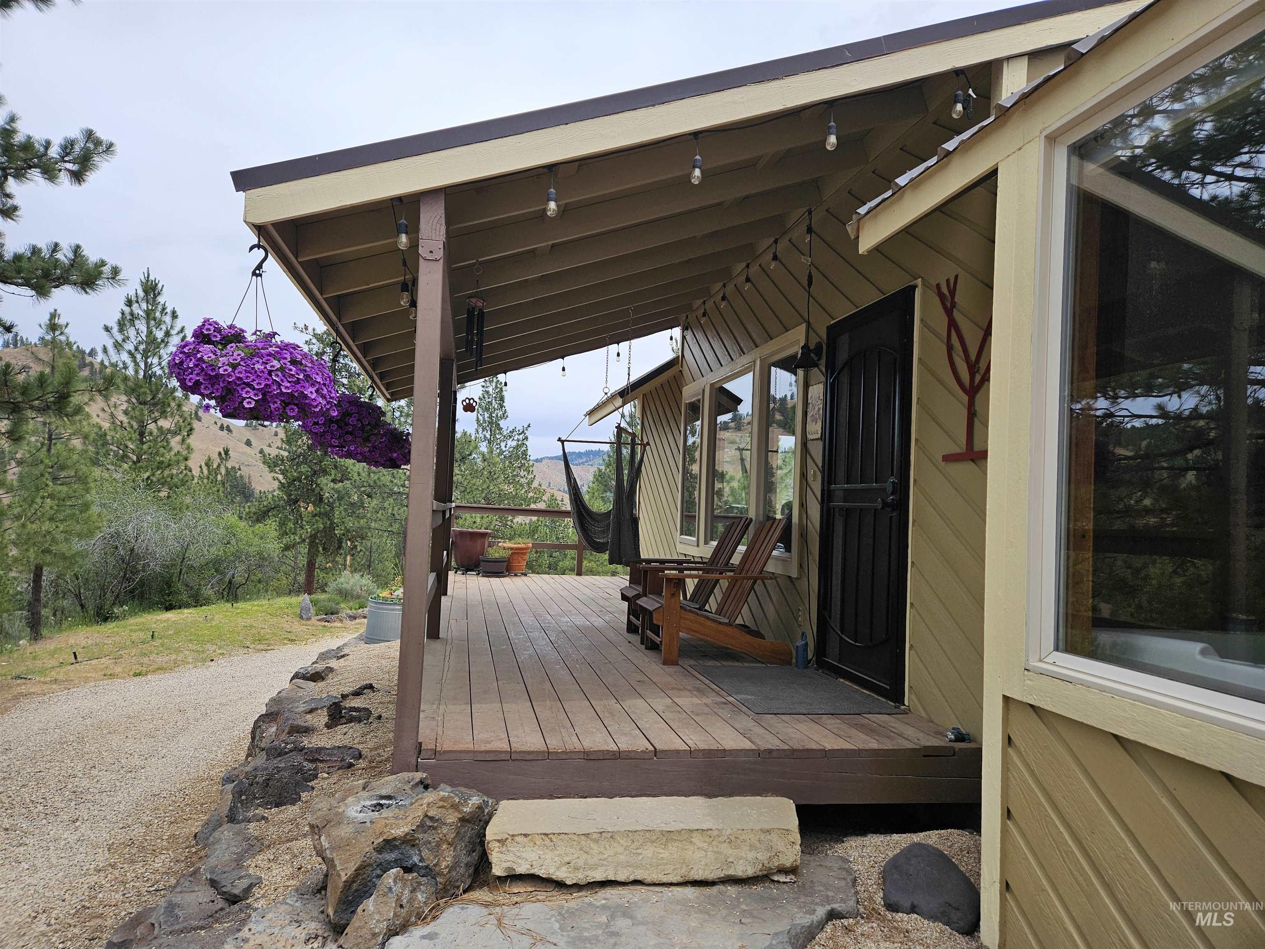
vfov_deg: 58.9
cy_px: 474
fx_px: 841
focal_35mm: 23
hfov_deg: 73.9
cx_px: 632
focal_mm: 5.4
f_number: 1.8
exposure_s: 1/2000
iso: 40
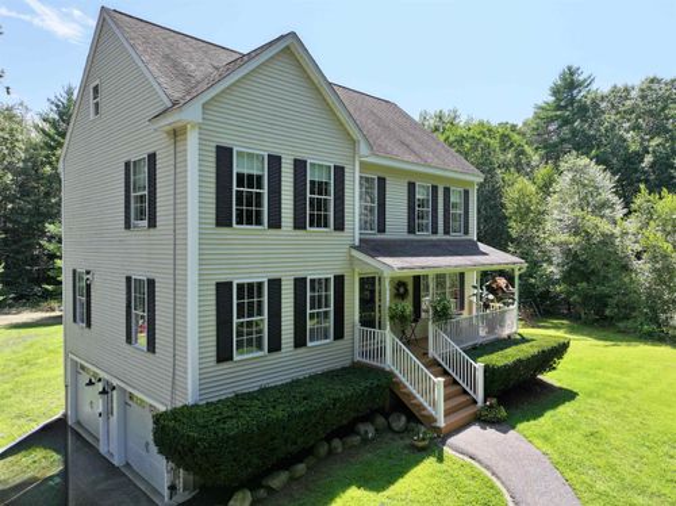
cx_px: 338
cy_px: 253
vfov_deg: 56.7
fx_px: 468
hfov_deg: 71.6
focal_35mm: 24
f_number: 2.8
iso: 400
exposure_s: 1/2500
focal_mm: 12.29
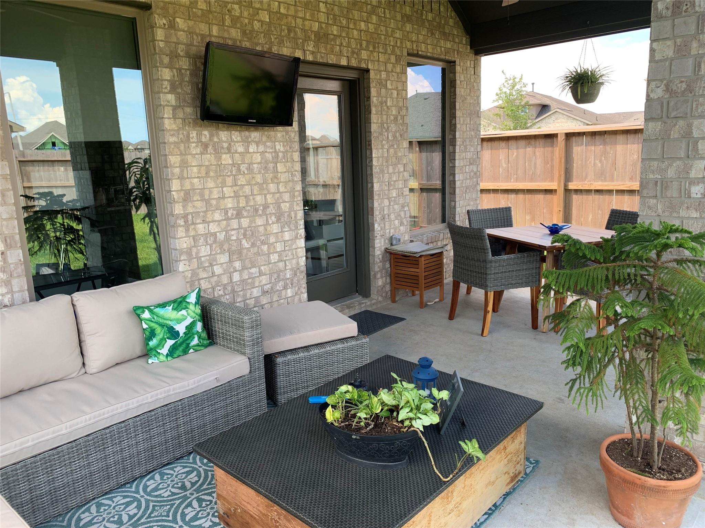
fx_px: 530
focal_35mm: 26
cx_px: 352
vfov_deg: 53.1
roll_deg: +2.5
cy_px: 264
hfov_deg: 67.3
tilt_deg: -11.0
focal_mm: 4.25
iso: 25
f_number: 1.8
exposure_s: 1/186
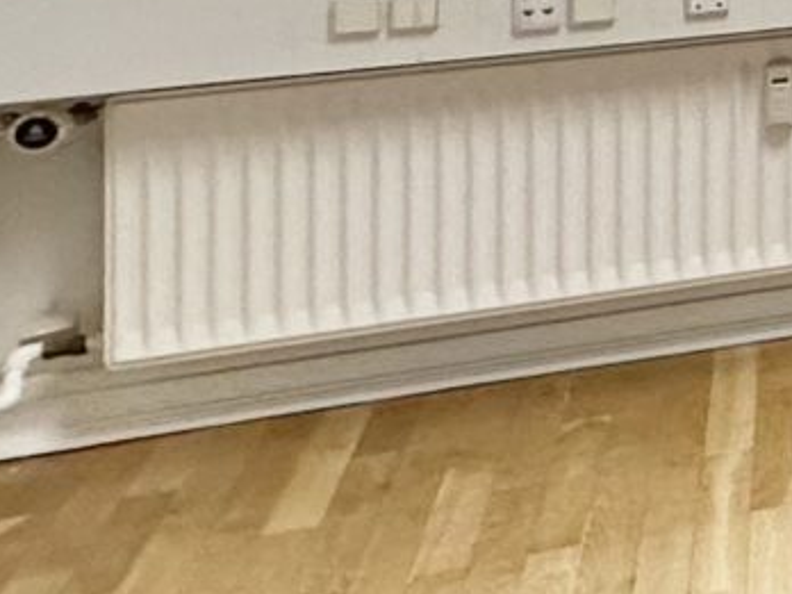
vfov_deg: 12.9
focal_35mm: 103
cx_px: 2294
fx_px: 2357
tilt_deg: +0.2
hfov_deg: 11.7
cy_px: -494
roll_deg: -0.4
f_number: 2.2
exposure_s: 1/100
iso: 160
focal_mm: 2.22
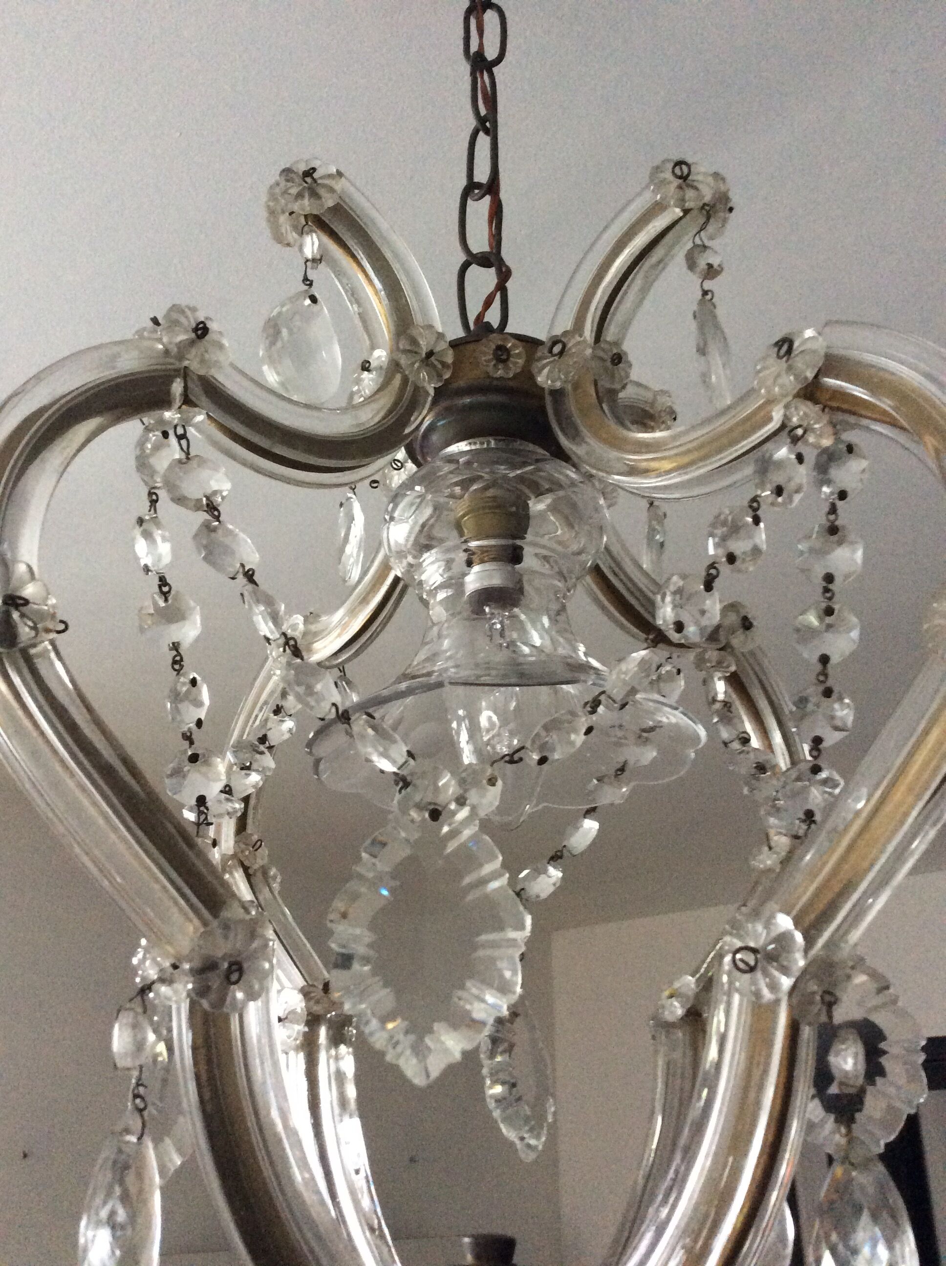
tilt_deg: +24.1
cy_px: 633
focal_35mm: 32
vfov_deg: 56.9
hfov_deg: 44.1
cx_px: 473
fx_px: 1169
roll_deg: +0.9
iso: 250
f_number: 2.4
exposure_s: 1/20
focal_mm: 3.3
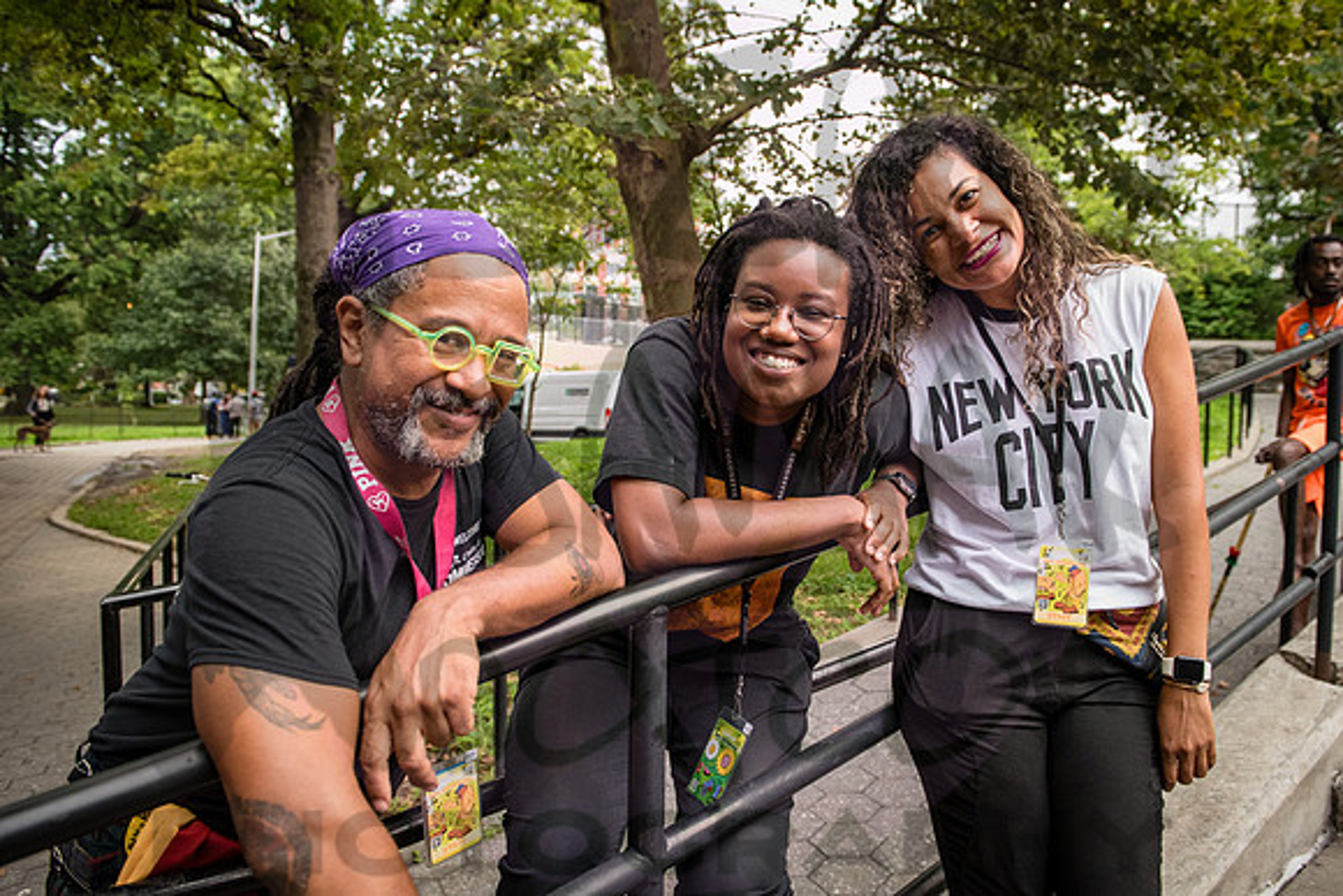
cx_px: 750
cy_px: 442
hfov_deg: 67.5
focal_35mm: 27
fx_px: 1001
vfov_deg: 48.2
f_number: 3.5
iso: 2000
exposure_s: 1/160
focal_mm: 24
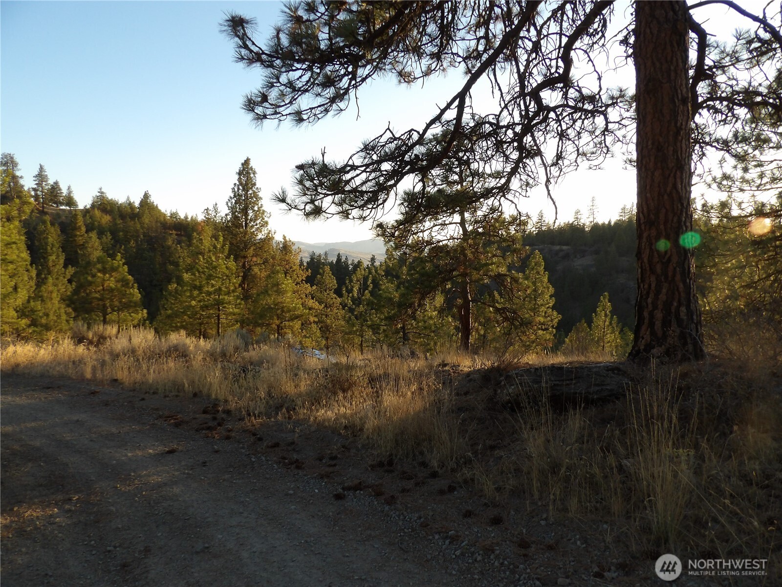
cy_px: 294
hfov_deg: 71.6
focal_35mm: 24
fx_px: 542
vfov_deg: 56.8
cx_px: 391
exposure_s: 1/311
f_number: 3.2
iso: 100
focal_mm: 4.3
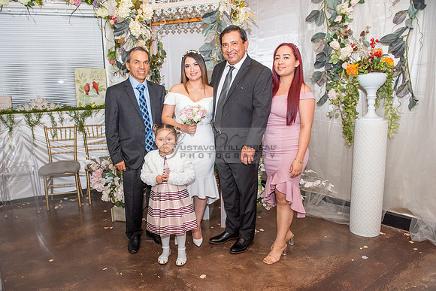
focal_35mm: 26
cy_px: 160
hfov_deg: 68.5
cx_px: 196
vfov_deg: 48.9
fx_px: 319
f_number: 4.5
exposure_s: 1/125
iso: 1600
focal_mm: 24
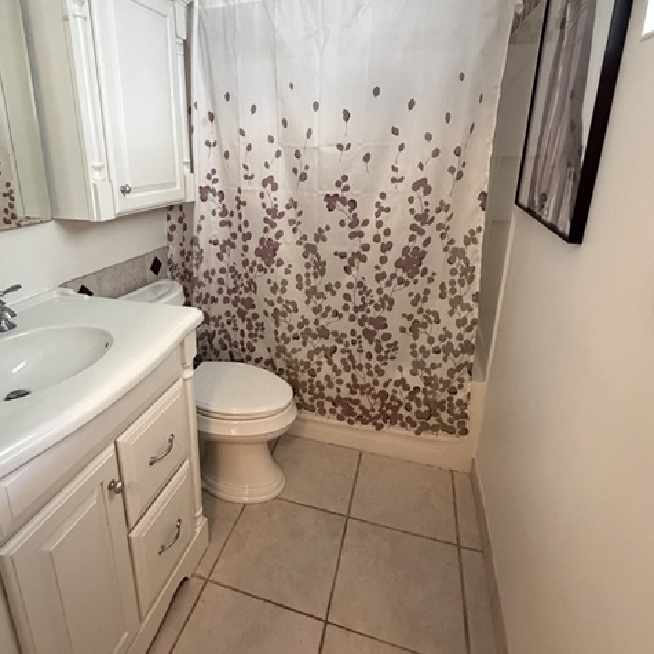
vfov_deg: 74.3
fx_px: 427
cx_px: 277
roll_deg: -0.3
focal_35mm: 20
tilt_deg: -17.7
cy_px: 277
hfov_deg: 74.3
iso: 640
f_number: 2.2
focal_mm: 2.22
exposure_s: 1/60
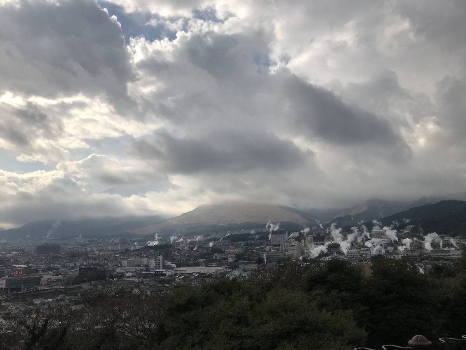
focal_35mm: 28
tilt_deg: +13.1
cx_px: 233
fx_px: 377
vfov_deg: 49.7
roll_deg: +0.6
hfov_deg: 63.4
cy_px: 175
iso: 20
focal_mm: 3.99
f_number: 1.8
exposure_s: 1/5051
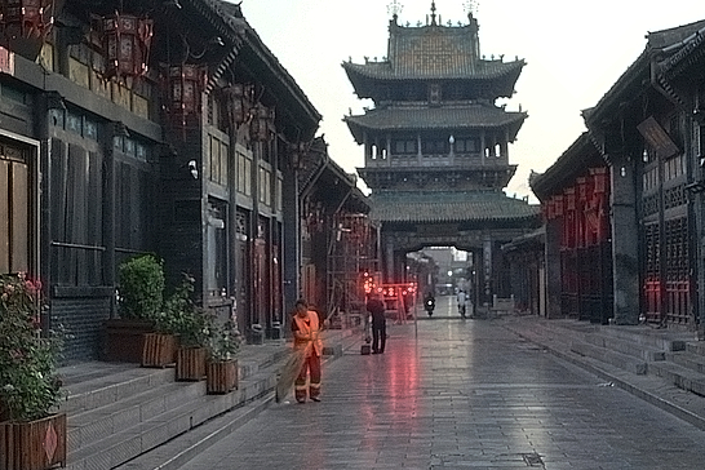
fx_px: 1248
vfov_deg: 21.3
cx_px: 377
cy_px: 223
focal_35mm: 64
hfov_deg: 31.5
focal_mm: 29
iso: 900
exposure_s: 1/15
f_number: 4.5
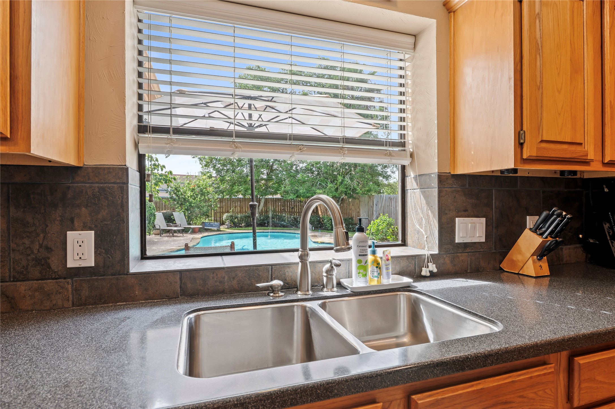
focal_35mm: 18
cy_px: 204
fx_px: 307
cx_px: 308
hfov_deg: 90.0
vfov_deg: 67.3
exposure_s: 1/13
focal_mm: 18
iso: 125
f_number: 6.3
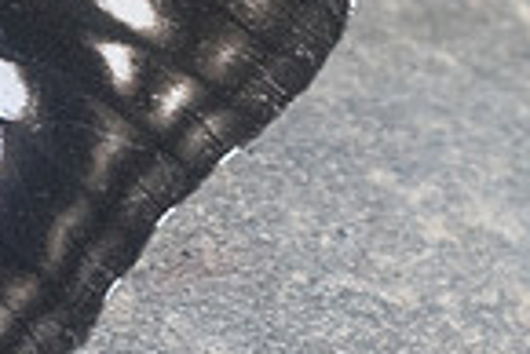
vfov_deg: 1.0
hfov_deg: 1.4
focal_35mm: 1424
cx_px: -241
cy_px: 25
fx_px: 20985
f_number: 10
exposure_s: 1/160
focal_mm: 150
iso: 1000
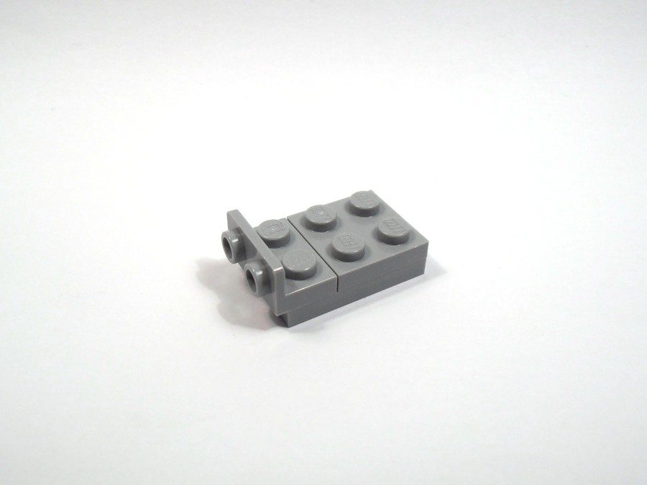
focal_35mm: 37
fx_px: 692
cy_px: 242
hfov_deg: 50.1
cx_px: 324
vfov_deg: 38.7
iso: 80
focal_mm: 6.61
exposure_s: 1/125
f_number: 3.9
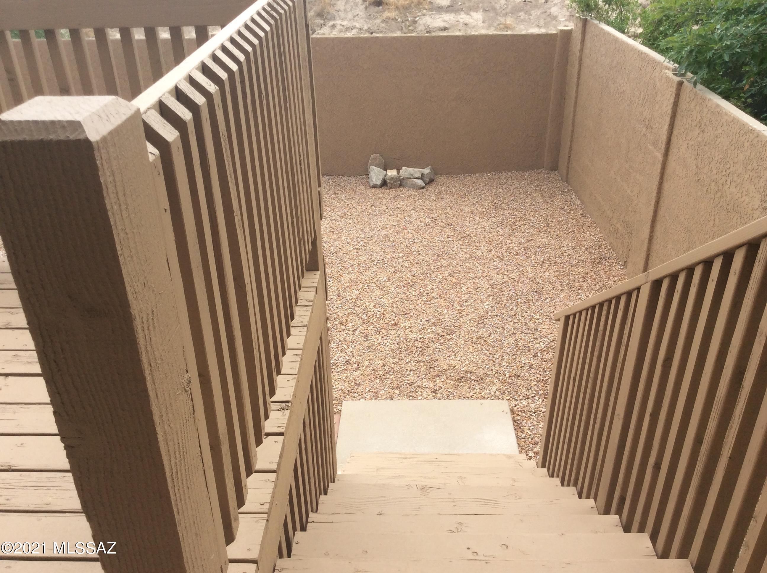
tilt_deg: -29.8
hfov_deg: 56.9
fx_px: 708
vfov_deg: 44.1
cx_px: 384
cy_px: 286
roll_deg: +2.6
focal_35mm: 32
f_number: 2.4
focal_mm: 3.3
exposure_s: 1/371
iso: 32
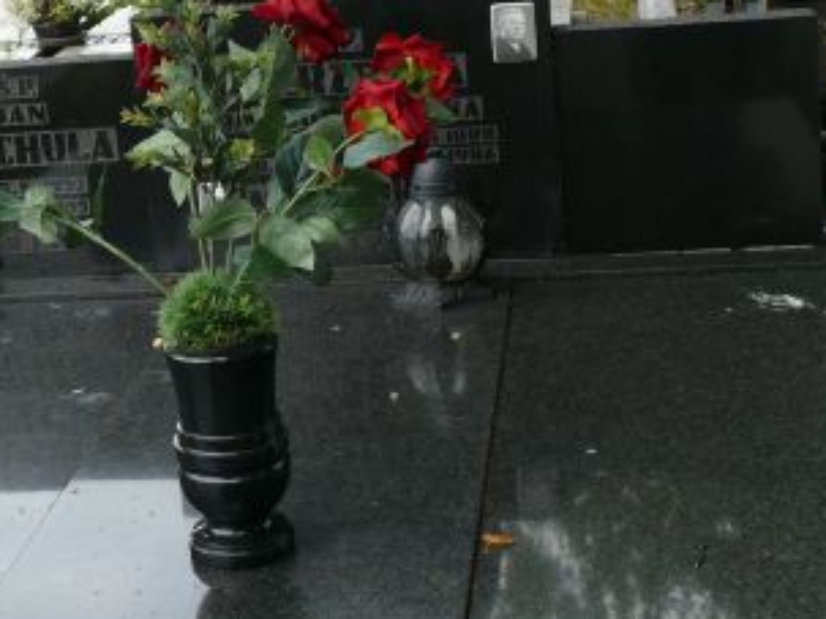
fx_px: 1765
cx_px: 251
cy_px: 305
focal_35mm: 74
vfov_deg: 19.9
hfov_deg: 26.1
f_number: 3.2
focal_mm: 7.4
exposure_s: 1/100
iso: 100
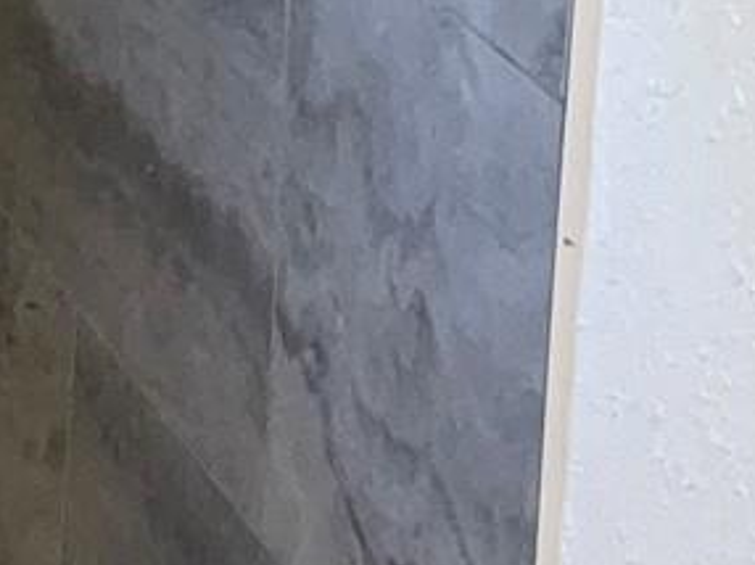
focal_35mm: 208
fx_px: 4533
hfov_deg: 8.5
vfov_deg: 7.0
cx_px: -1212
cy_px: -259
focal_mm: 3
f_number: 1.8
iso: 32
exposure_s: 1/60
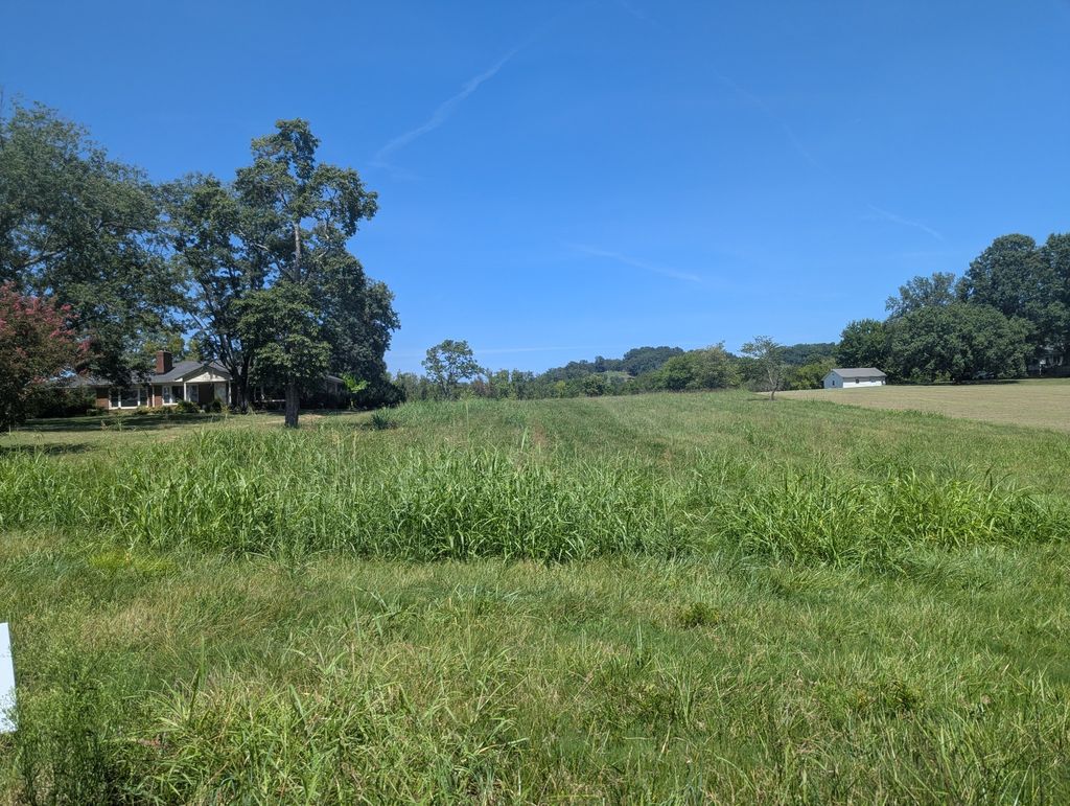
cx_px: 535
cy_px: 403
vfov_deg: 56.9
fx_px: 743
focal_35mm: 24
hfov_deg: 71.5
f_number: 1.85
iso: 44
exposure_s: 1/1508
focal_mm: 6.81
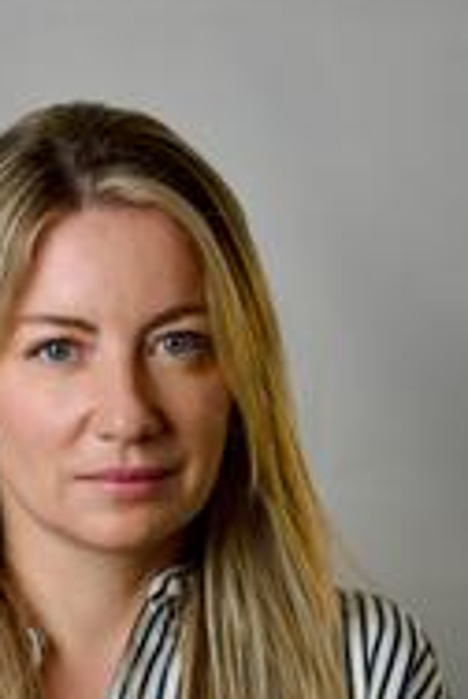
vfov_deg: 18.7
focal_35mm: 107
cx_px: 104
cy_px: 628
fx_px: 2079
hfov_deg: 12.8
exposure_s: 1/400
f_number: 2.2
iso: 200
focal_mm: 35
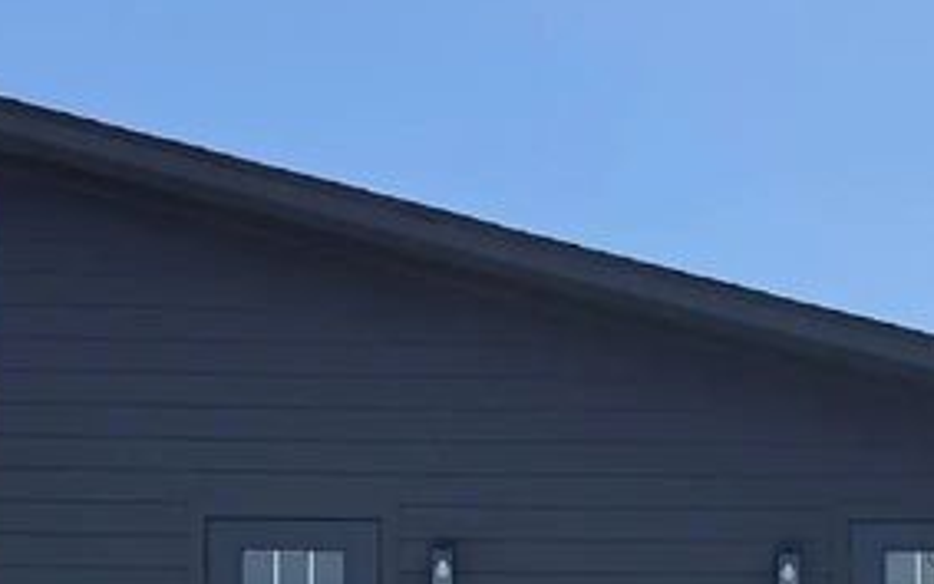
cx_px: 637
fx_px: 2342
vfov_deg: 13.2
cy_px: 963
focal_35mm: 92
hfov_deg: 22.4
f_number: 1.78
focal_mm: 6.76
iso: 80
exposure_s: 1/4673
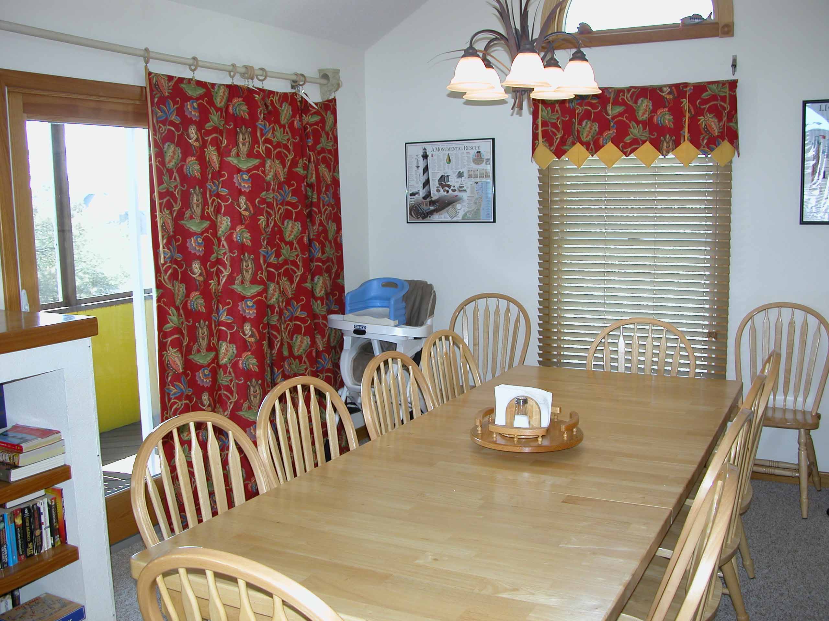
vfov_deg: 40.7
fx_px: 838
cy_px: 310
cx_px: 414
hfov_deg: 52.6
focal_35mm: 35
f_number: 2.8
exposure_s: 1/30
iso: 100
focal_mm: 8.9
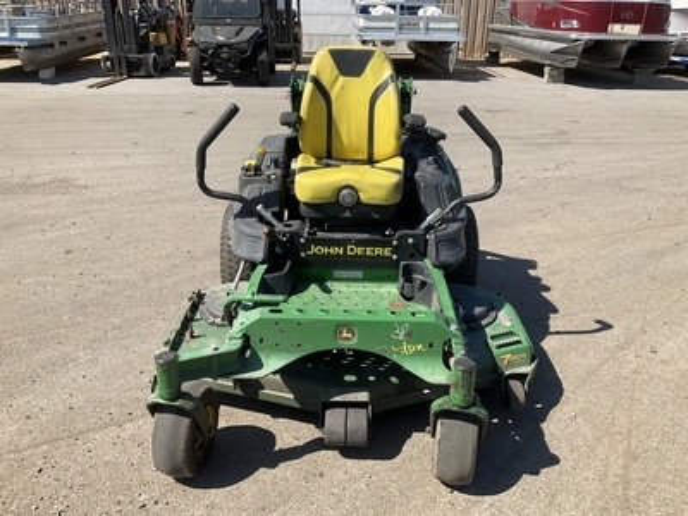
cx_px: 344
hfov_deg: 61.7
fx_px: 576
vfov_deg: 48.2
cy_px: 258
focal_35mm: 29
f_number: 1.8
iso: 25
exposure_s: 1/1730
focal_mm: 3
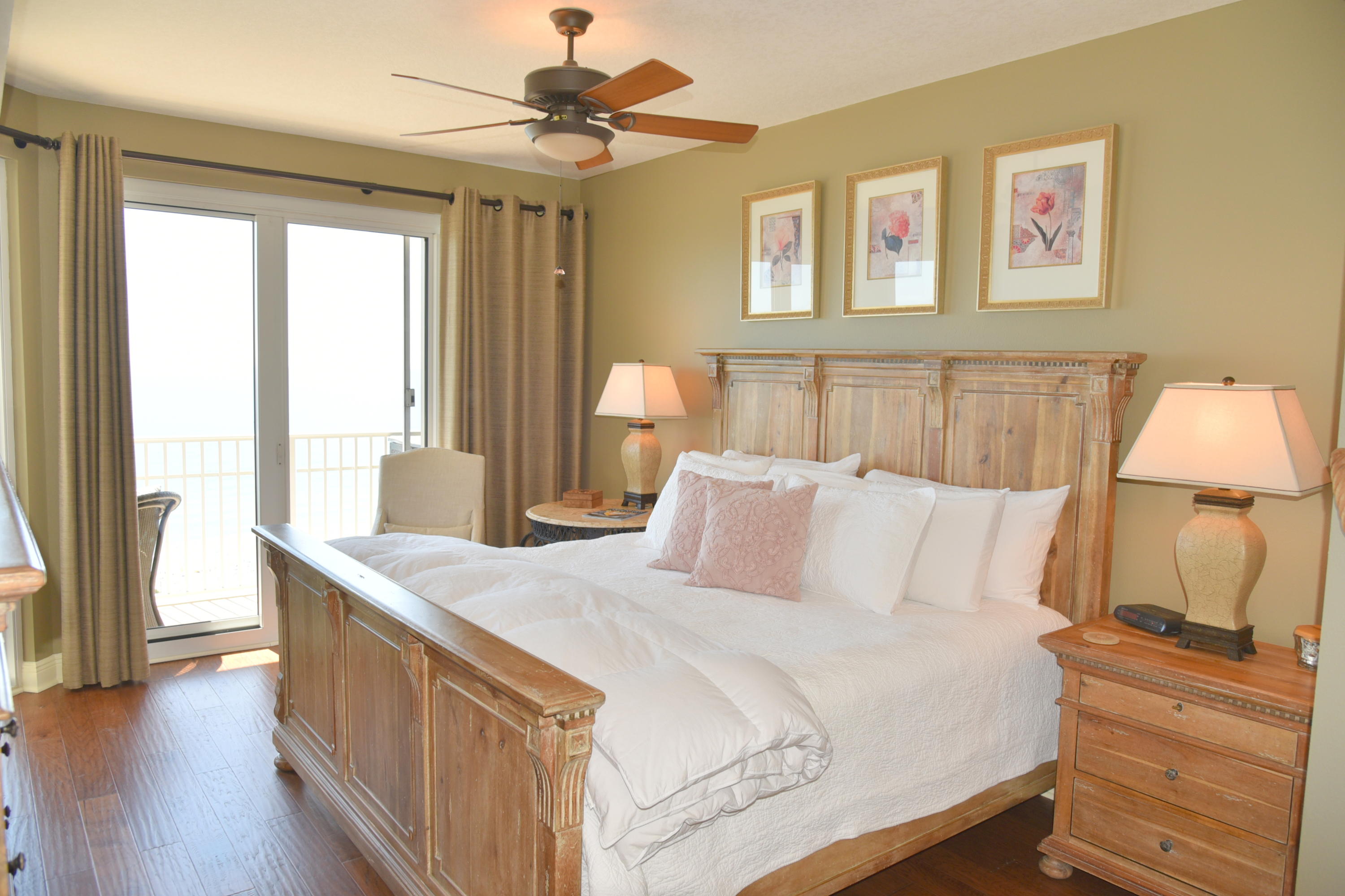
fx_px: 897
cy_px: 448
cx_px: 672
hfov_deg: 73.7
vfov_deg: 53.1
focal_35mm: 24
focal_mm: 24
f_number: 5.6
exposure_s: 1/125
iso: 320
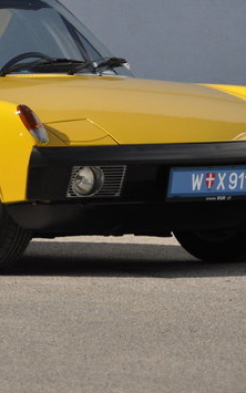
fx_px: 5137
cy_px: 138
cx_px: -49
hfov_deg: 2.7
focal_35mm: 479
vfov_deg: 4.4
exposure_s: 1/1000
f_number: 6
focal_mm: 145
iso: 500
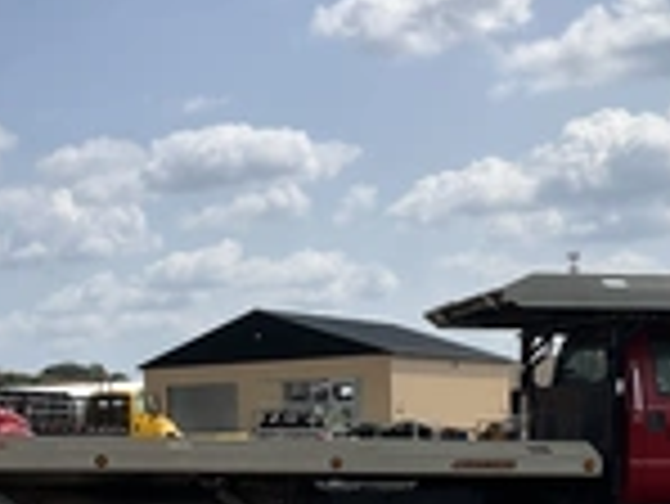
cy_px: 477
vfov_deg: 18.5
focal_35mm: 78
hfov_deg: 24.9
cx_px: 234
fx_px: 1511
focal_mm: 3
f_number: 1.8
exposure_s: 1/2959
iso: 25
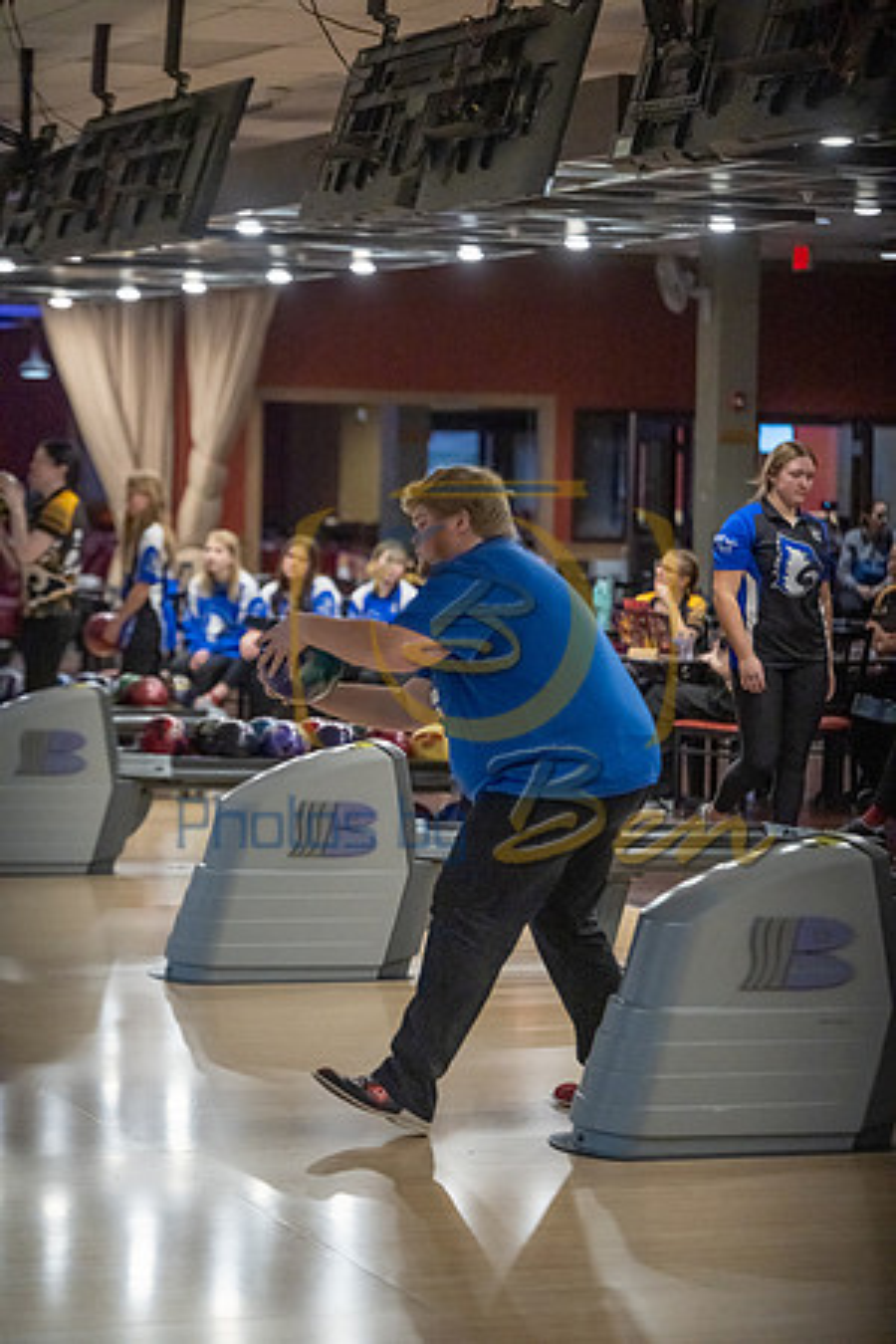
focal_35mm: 105
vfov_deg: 19.5
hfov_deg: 13.0
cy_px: 672
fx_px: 3920
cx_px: 448
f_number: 2.8
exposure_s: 1/1000
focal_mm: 105
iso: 4000
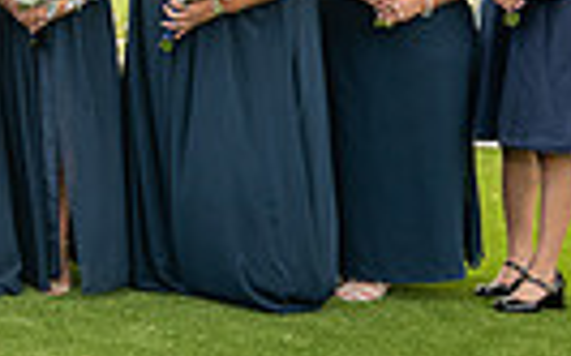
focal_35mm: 107
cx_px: -494
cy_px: -49
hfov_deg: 16.1
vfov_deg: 12.0
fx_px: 1664
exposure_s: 1/200
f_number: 6.3
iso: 200
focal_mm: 24
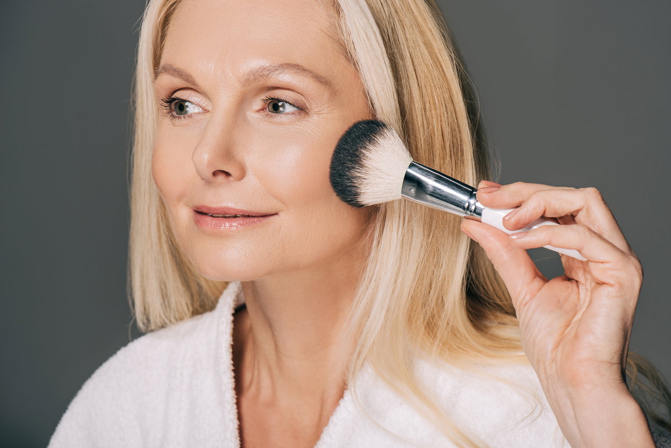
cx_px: 336
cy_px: 224
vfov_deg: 13.1
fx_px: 1958
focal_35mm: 105
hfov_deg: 19.4
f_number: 9
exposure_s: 1/200
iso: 100
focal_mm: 105
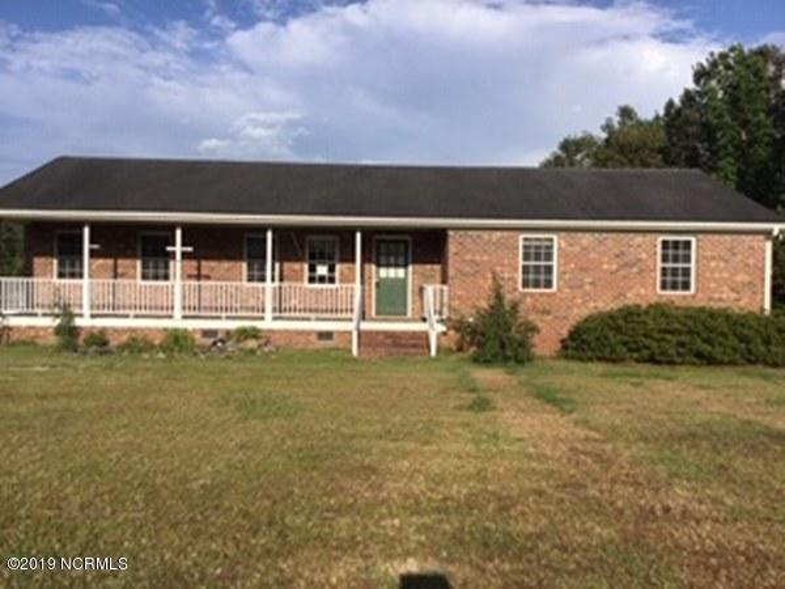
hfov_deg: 58.4
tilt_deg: -4.9
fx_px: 703
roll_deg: +0.2
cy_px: 294
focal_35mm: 31
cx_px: 392
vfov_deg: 45.4
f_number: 2.4
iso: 25
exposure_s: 1/2037
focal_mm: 3.3
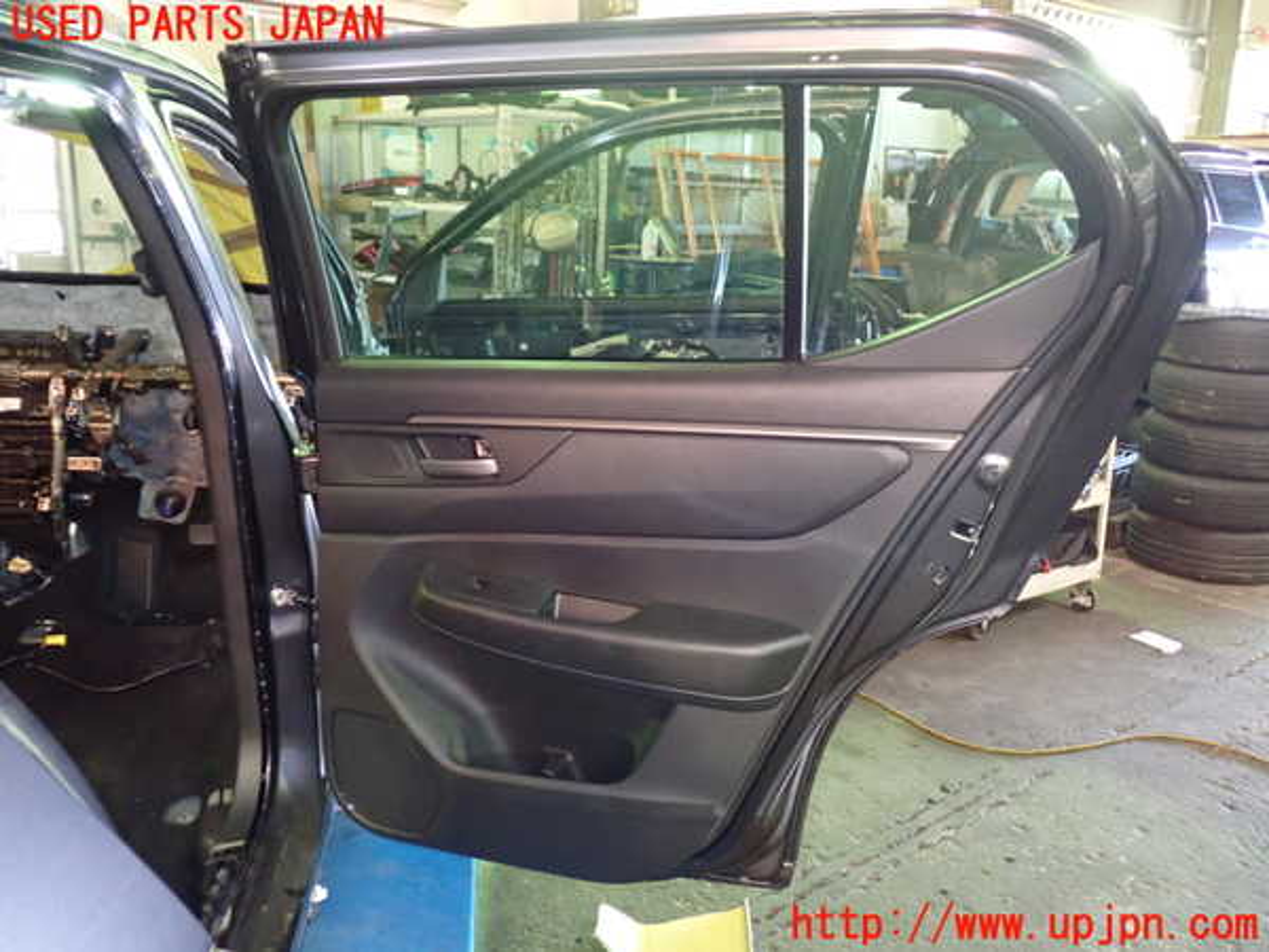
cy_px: 476
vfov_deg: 46.8
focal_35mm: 30
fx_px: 1100
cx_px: 634
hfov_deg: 60.0
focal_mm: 5.4
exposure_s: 1/30
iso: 800
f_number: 2.3
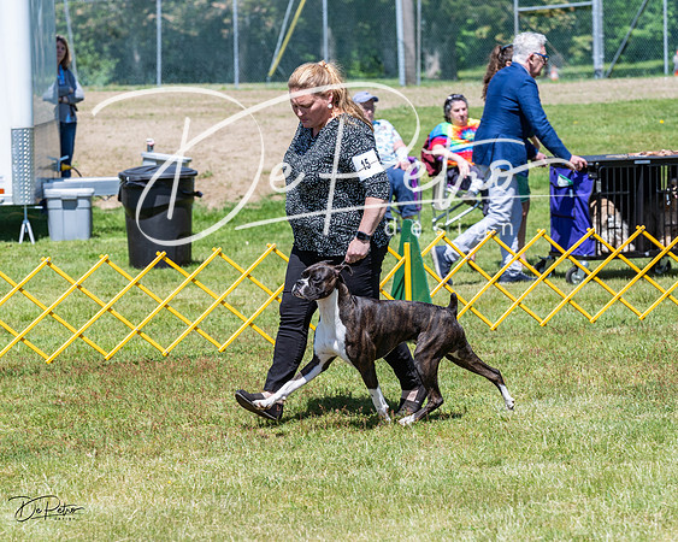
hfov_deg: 11.7
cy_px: 271
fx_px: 3321
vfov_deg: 9.3
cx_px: 339
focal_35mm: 166
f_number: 6.3
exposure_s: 1/640
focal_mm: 147
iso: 200
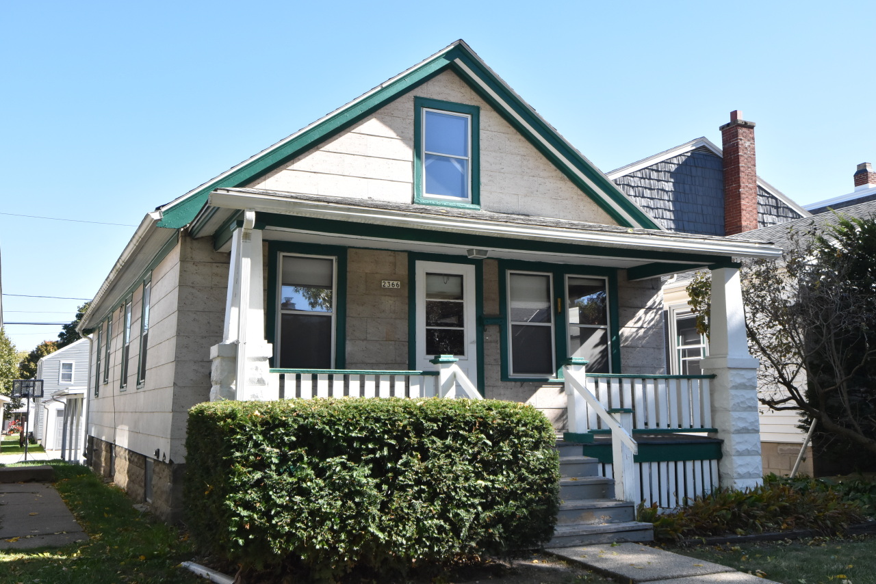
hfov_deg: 57.2
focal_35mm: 33
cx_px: 438
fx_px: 803
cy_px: 292
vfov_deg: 40.0
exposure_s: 1/400
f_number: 10
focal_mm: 22
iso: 800
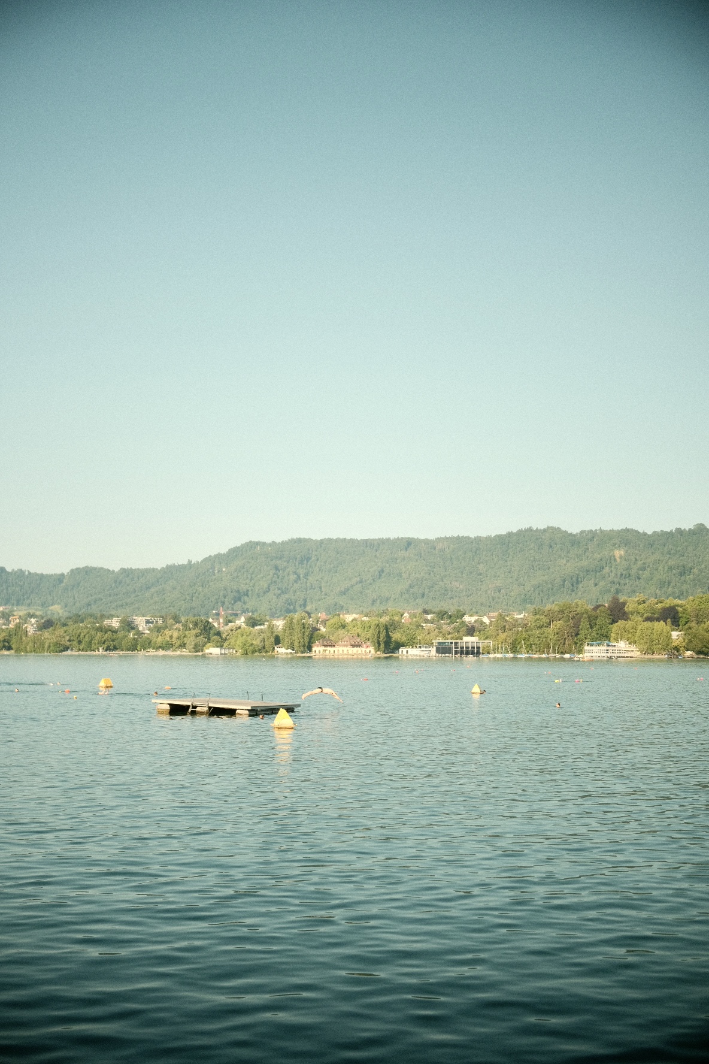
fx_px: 1211
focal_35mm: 41
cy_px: 532
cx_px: 354
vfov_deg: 47.4
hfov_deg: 32.6
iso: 640
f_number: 2.8
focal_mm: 27
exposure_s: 1/4000
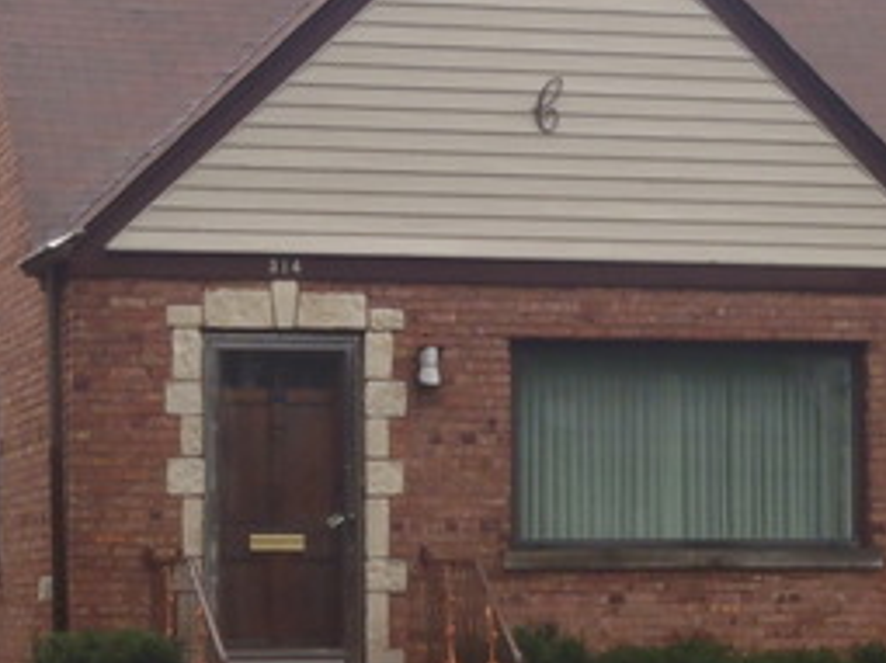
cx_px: 427
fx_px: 3147
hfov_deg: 16.0
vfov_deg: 12.0
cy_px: 430
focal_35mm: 123
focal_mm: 8.8
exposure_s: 1/40
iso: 160
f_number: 4.9
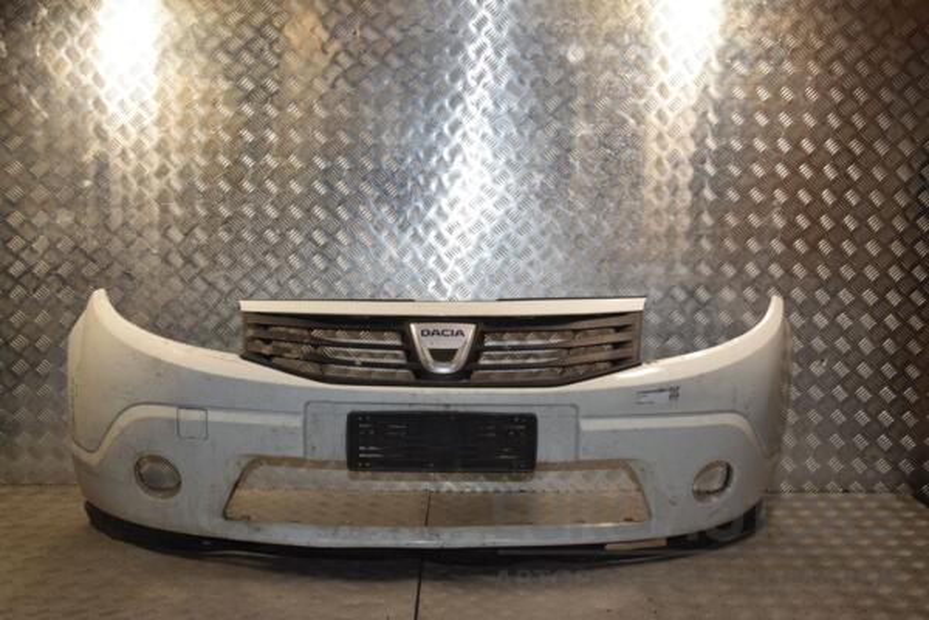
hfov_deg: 51.3
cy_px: 310
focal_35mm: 38
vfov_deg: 35.5
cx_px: 464
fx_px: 968
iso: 800
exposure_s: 1/200
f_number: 10
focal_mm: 25
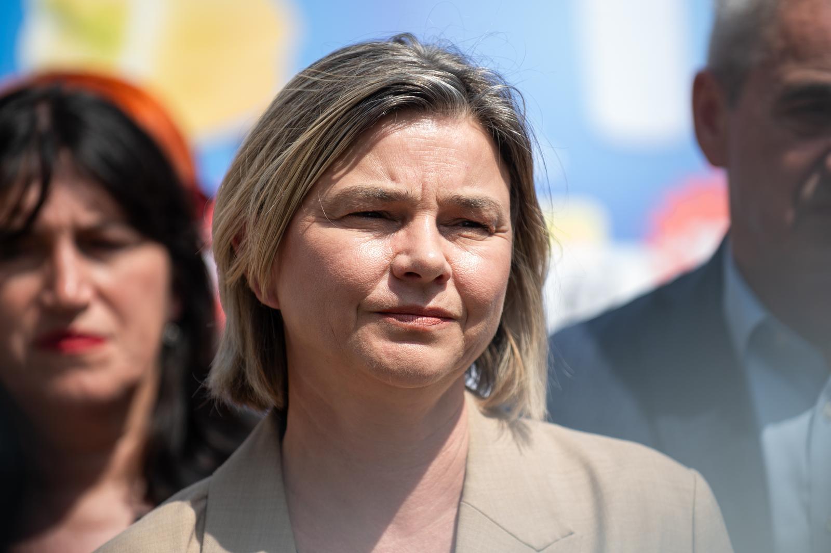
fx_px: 5450
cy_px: 261
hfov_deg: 8.7
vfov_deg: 5.8
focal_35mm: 236
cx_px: 425
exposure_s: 1/800
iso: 80
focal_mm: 200
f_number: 3.5
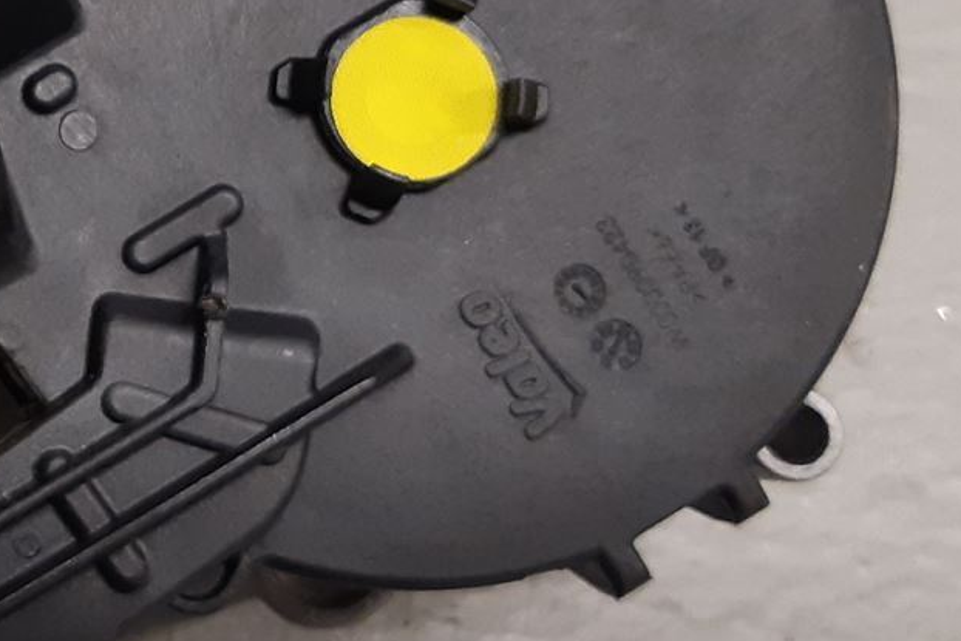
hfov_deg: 21.1
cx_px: -218
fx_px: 2376
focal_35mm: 89
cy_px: 136
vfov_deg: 15.3
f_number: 1.7
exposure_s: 1/50
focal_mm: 3.93
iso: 160
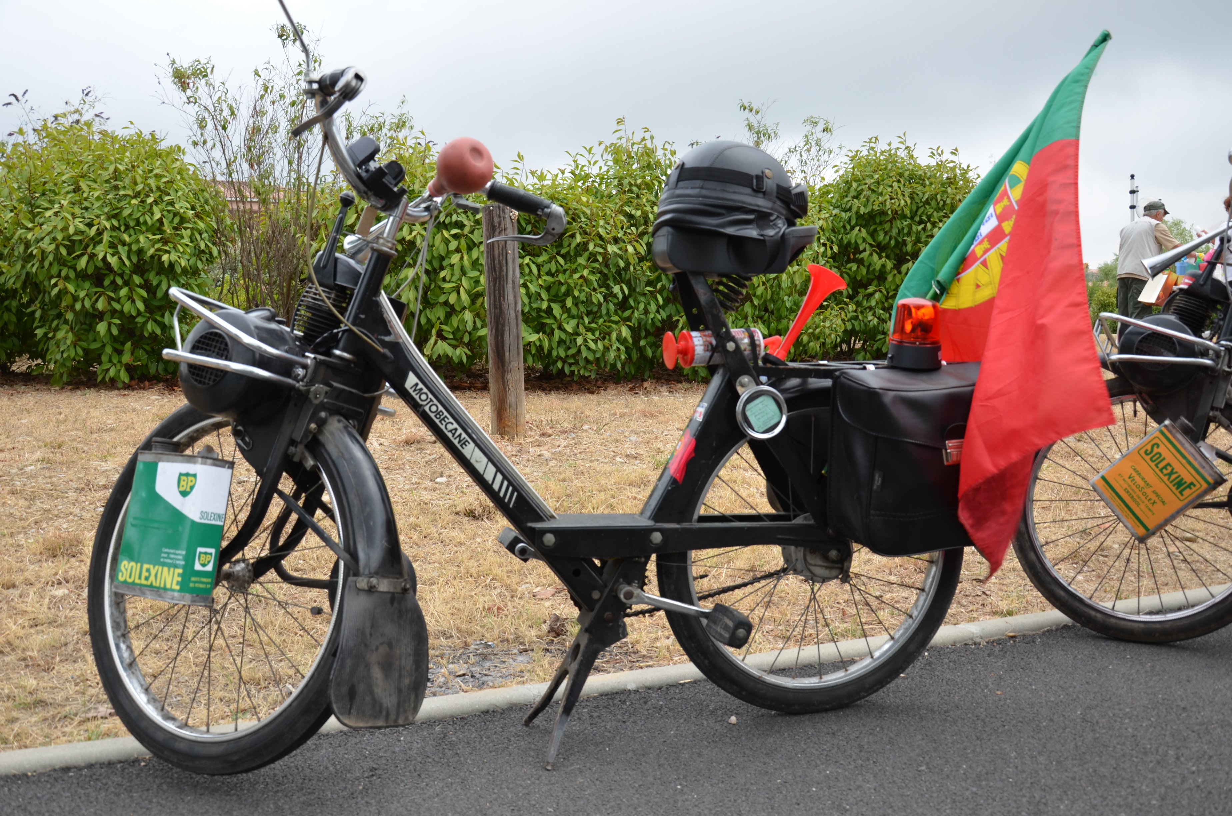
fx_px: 1076
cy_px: 408
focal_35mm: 32
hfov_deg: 59.6
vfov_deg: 41.5
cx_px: 616
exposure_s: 1/80
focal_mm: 21
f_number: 6.3
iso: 160
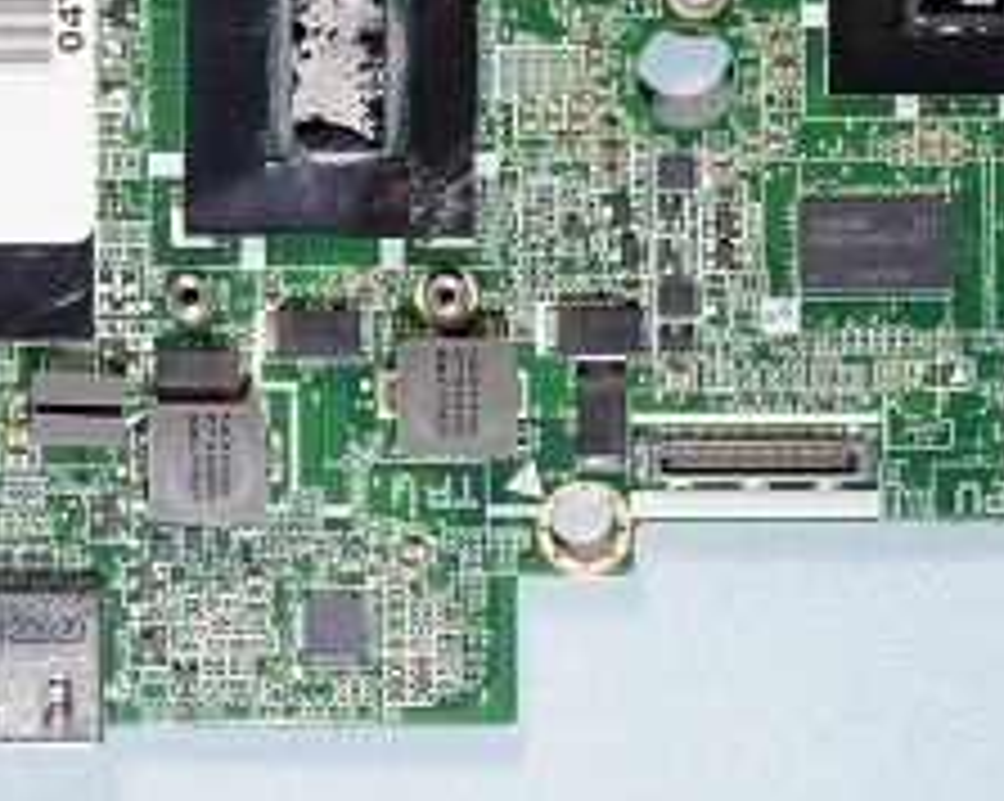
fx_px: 4352
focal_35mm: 147
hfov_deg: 12.9
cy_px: -117
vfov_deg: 10.4
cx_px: -63
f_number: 8
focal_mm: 31
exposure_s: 1/4
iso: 100
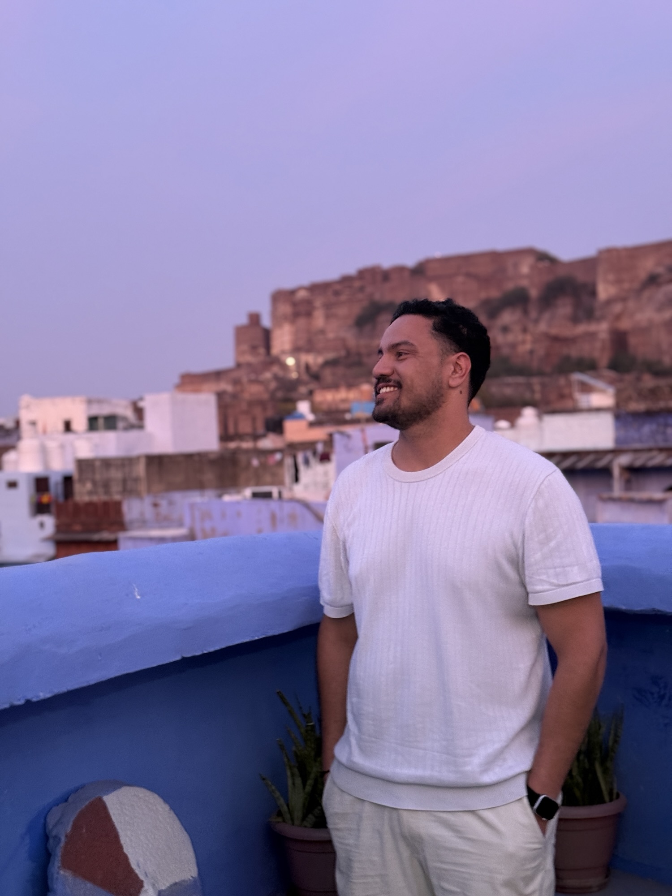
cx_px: 336
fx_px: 1242
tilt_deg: +3.3
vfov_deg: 39.7
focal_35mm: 48
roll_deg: -0.6
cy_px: 448
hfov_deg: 30.3
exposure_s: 1/50
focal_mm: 6.76
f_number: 1.78
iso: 250
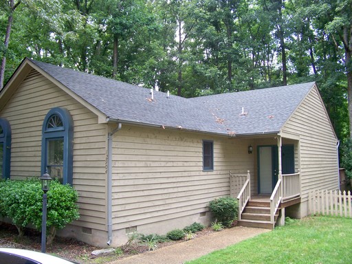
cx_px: 176
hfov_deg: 55.4
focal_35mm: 33
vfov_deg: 42.9
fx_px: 336
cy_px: 132
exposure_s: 1/100
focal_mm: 5.85
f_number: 2.8
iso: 64
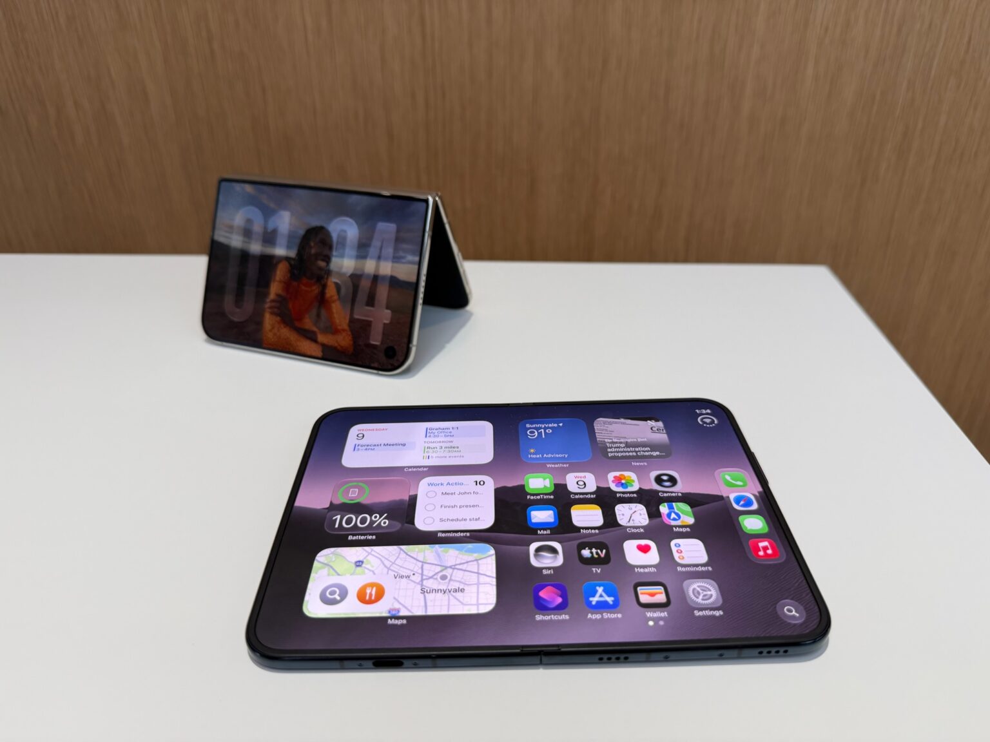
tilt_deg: -29.7
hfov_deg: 71.6
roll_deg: +0.8
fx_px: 686
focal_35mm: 24
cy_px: 371
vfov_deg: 56.8
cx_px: 495
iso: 64
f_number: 1.78
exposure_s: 1/169
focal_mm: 6.76
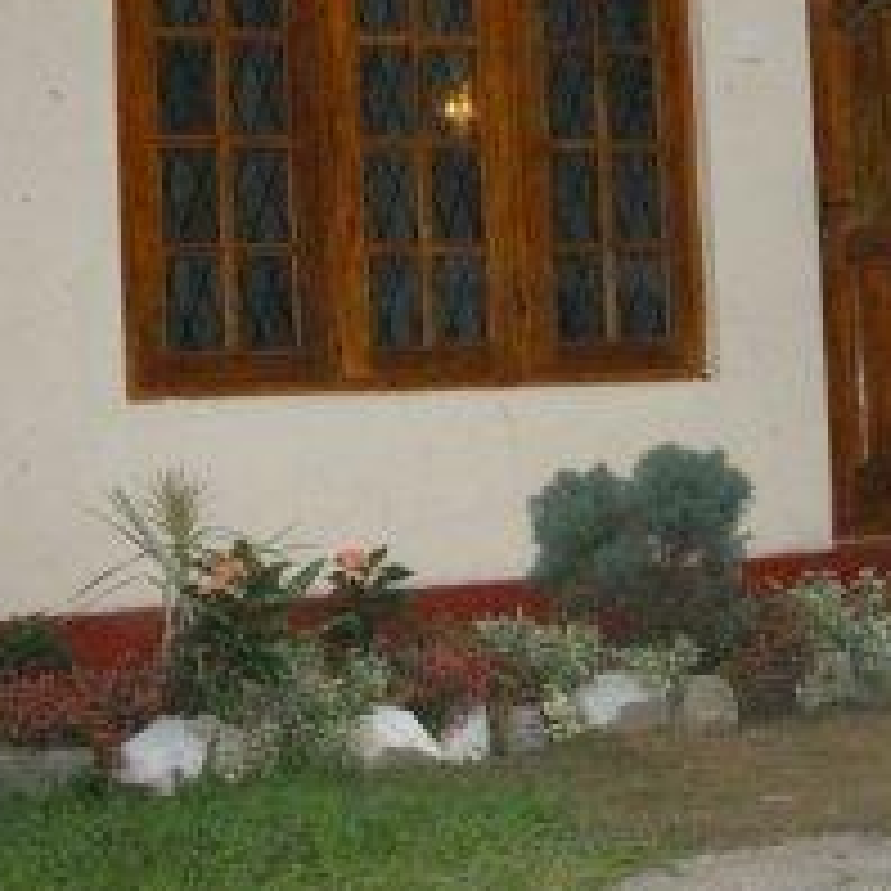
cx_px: 720
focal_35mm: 76
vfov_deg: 22.7
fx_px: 2213
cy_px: 346
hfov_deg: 22.4
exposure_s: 1/250
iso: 800
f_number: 3.3
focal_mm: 6.3
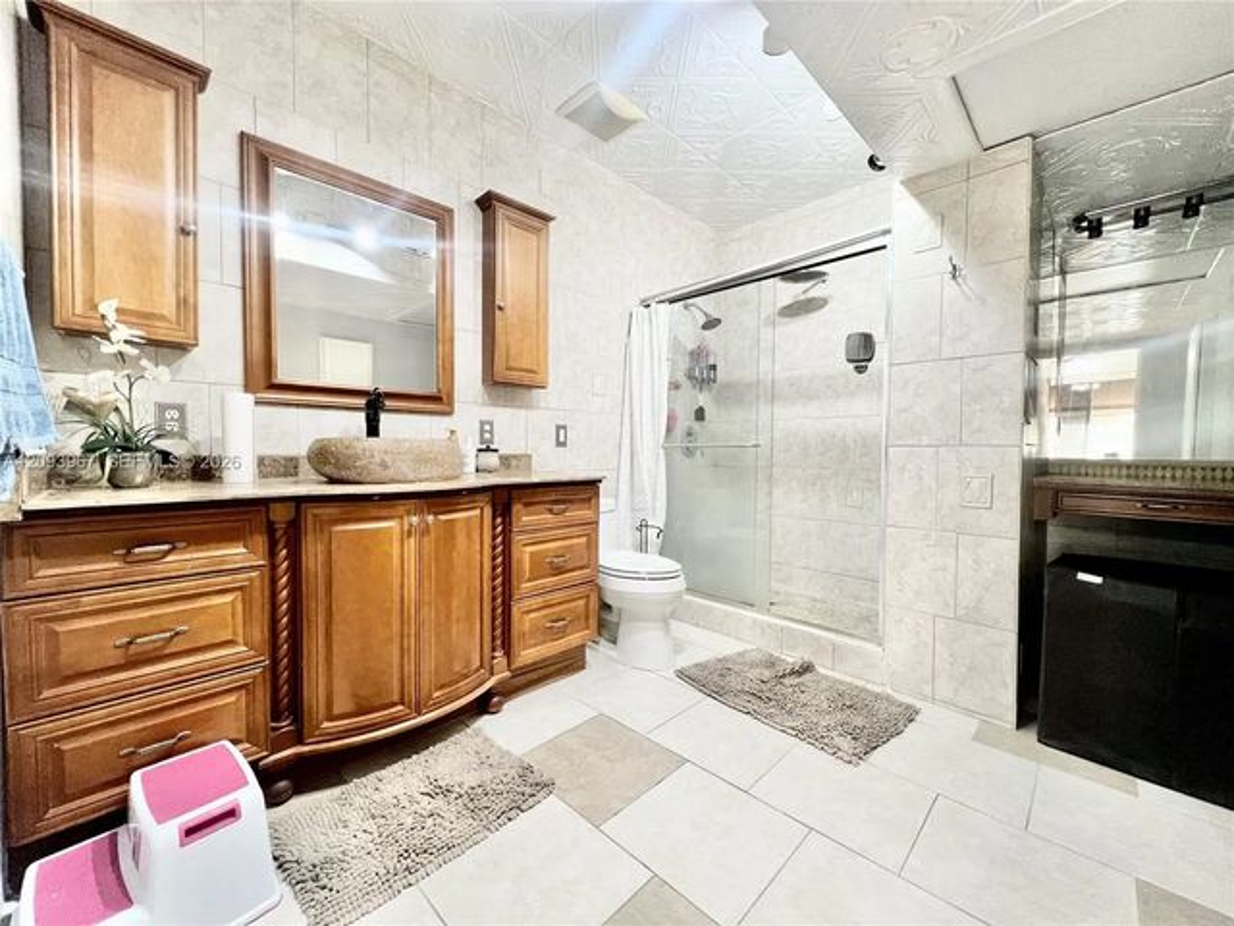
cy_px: 463
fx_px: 463
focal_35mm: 13
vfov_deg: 89.9
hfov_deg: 106.2
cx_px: 617
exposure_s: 1/24
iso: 160
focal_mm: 1.57
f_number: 1.8
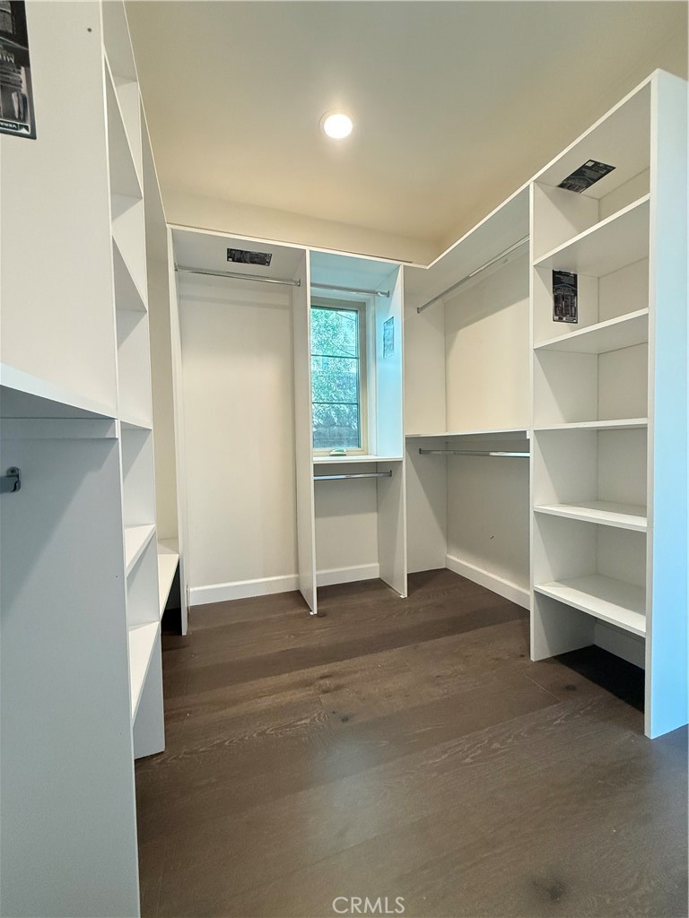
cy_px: 459
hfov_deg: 85.7
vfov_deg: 102.1
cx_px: 344
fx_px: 372
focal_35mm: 14
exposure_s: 1/120
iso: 640
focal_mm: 2.22
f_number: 2.2
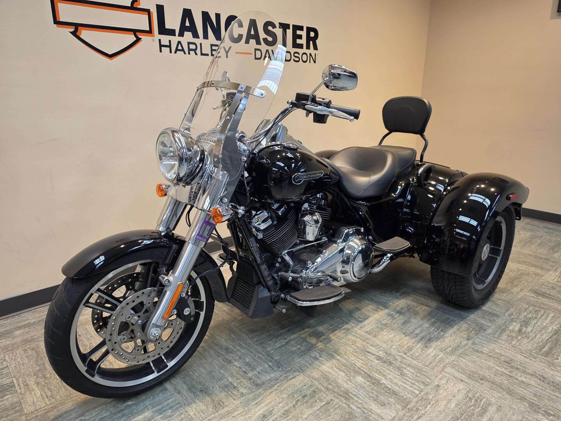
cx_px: 280
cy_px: 210
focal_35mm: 23
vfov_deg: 58.9
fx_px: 373
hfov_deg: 73.9
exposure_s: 1/120
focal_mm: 6.5
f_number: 1.4
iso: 100
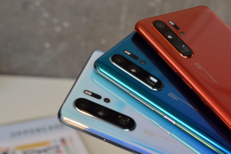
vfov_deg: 16.5
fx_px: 529
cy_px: 77
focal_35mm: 82
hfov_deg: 24.6
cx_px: 116
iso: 1600
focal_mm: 55
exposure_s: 1/200
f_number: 10
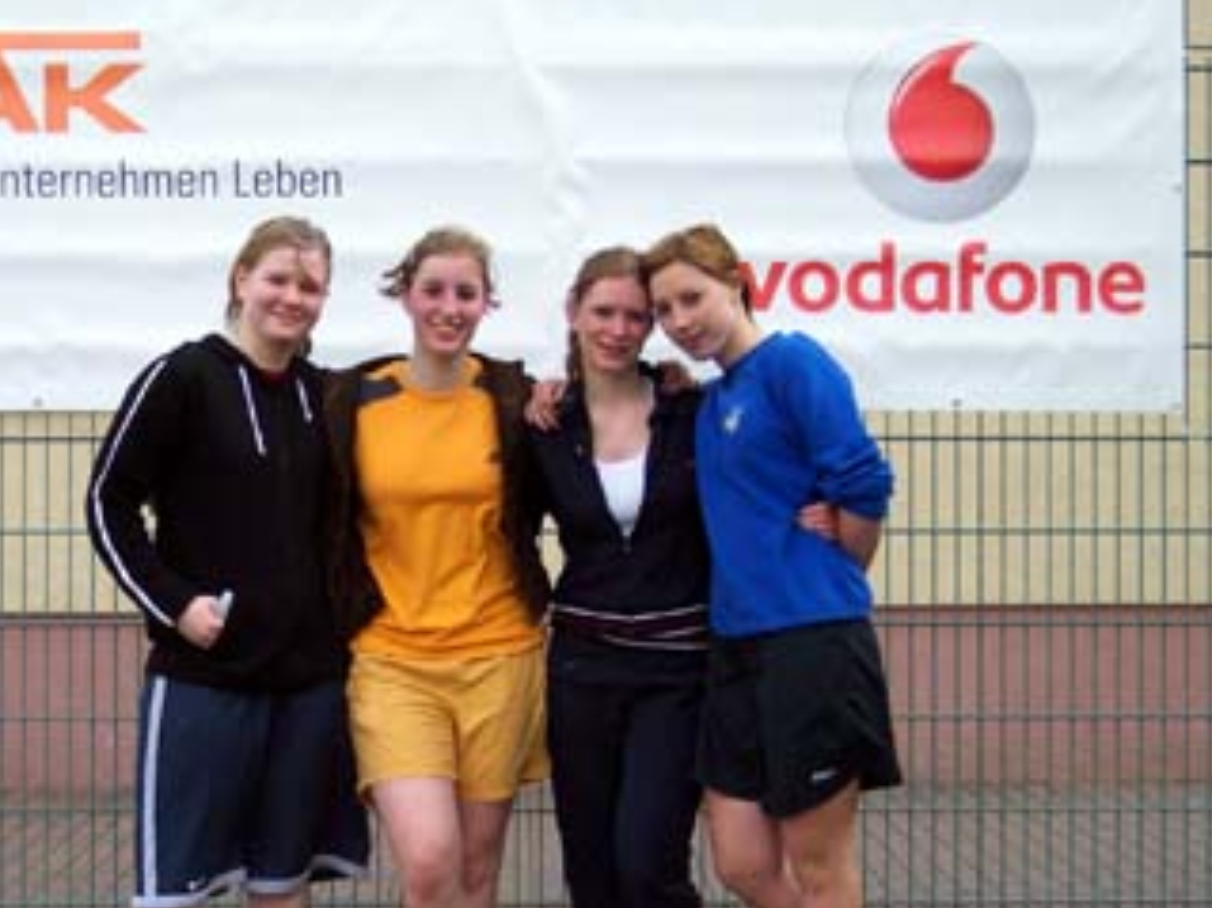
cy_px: 600
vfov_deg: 20.4
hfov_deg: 27.0
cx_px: 578
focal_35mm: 72
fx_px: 2520
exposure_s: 1/700
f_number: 3.4
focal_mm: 10.7
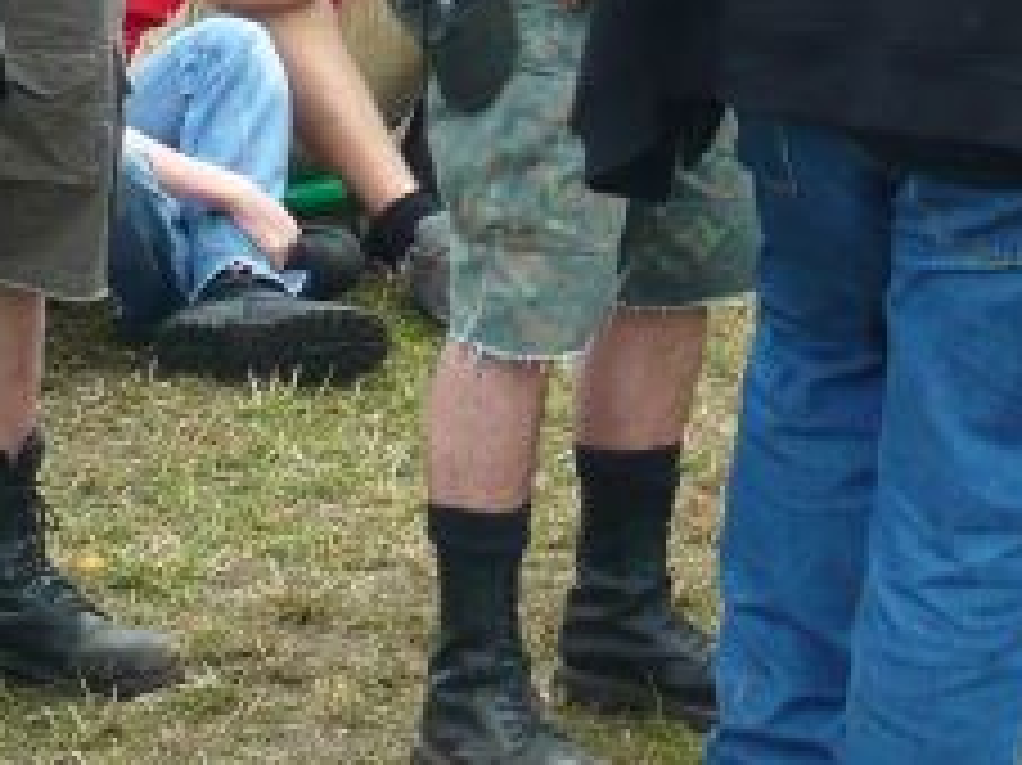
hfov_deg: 11.5
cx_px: 1135
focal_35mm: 169
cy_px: -180
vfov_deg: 8.7
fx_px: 4987
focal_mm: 7.9
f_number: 3.7
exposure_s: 1/250
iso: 100
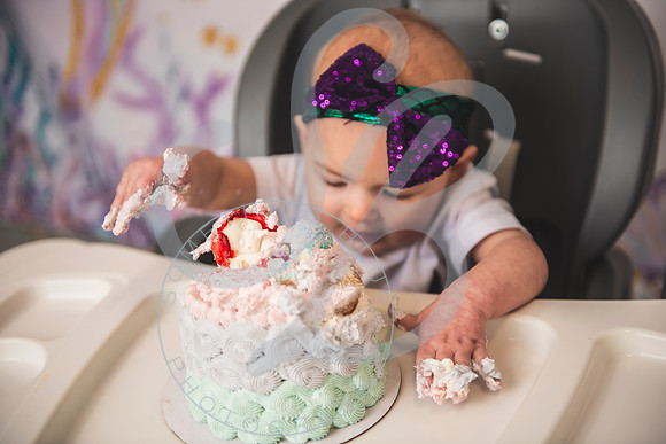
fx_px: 1073
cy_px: 222
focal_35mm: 58
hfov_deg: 34.5
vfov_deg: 23.4
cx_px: 333
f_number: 2.8
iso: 250
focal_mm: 58
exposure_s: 1/160
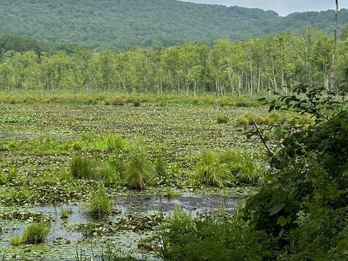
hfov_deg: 21.3
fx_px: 915
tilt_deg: +3.2
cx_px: 64
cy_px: 31
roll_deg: +0.3
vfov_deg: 16.1
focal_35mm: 91
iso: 64
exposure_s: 1/5000
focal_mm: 6.86
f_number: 1.78
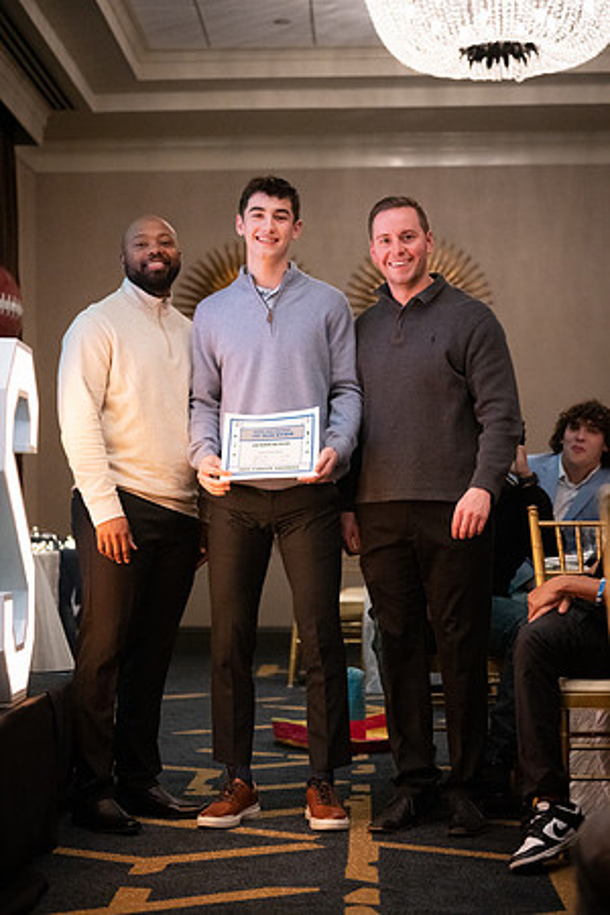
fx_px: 1779
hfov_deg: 19.5
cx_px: 305
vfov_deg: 28.8
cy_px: 458
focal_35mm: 70
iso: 12800
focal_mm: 70
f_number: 2.8
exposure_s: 1/320
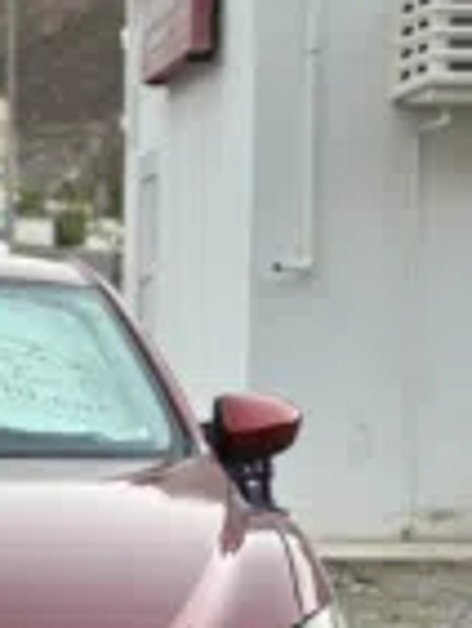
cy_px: 512
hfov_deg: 10.7
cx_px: -142
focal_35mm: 136
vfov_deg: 14.4
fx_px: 2469
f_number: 1.78
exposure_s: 1/50
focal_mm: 6.86
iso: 125
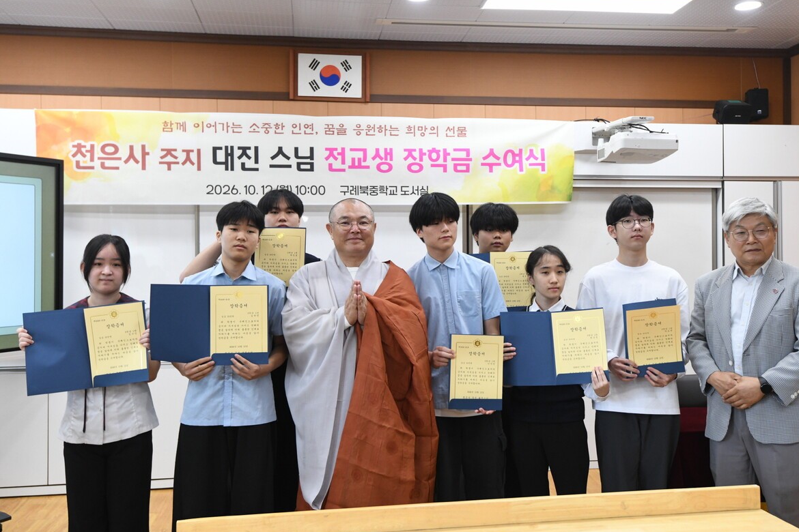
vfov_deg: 37.8
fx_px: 777
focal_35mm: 35
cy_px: 252
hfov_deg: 54.4
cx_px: 425
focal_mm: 32
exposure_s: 1/160
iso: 2000
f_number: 5.6
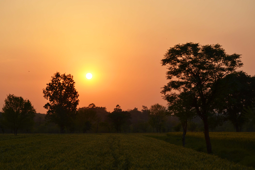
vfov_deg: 16.6
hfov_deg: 24.6
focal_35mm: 82
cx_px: 128
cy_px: 85
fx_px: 584
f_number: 9
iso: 100
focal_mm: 55
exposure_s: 1/200
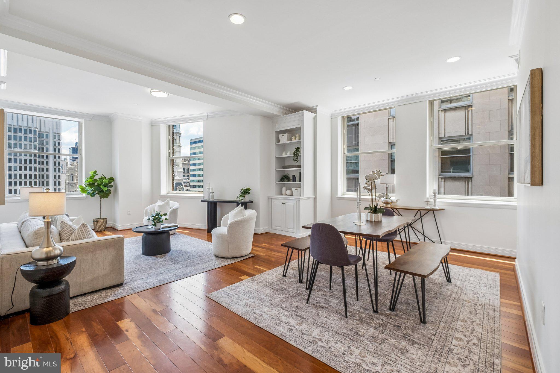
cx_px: 280
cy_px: 186
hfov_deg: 100.4
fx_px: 233
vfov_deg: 77.3
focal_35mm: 15
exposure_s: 1/40
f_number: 8
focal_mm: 10
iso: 250
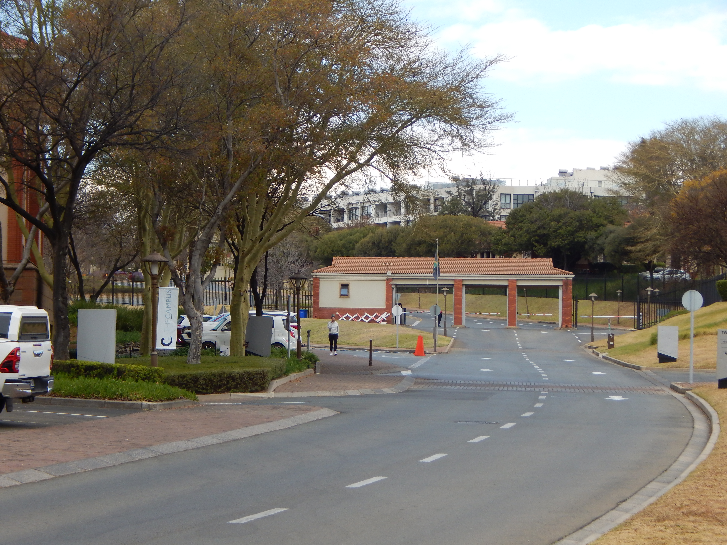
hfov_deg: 18.9
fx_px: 2184
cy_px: 272
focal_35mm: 104
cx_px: 364
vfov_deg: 14.2
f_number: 4.5
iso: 125
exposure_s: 1/320
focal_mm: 18.7
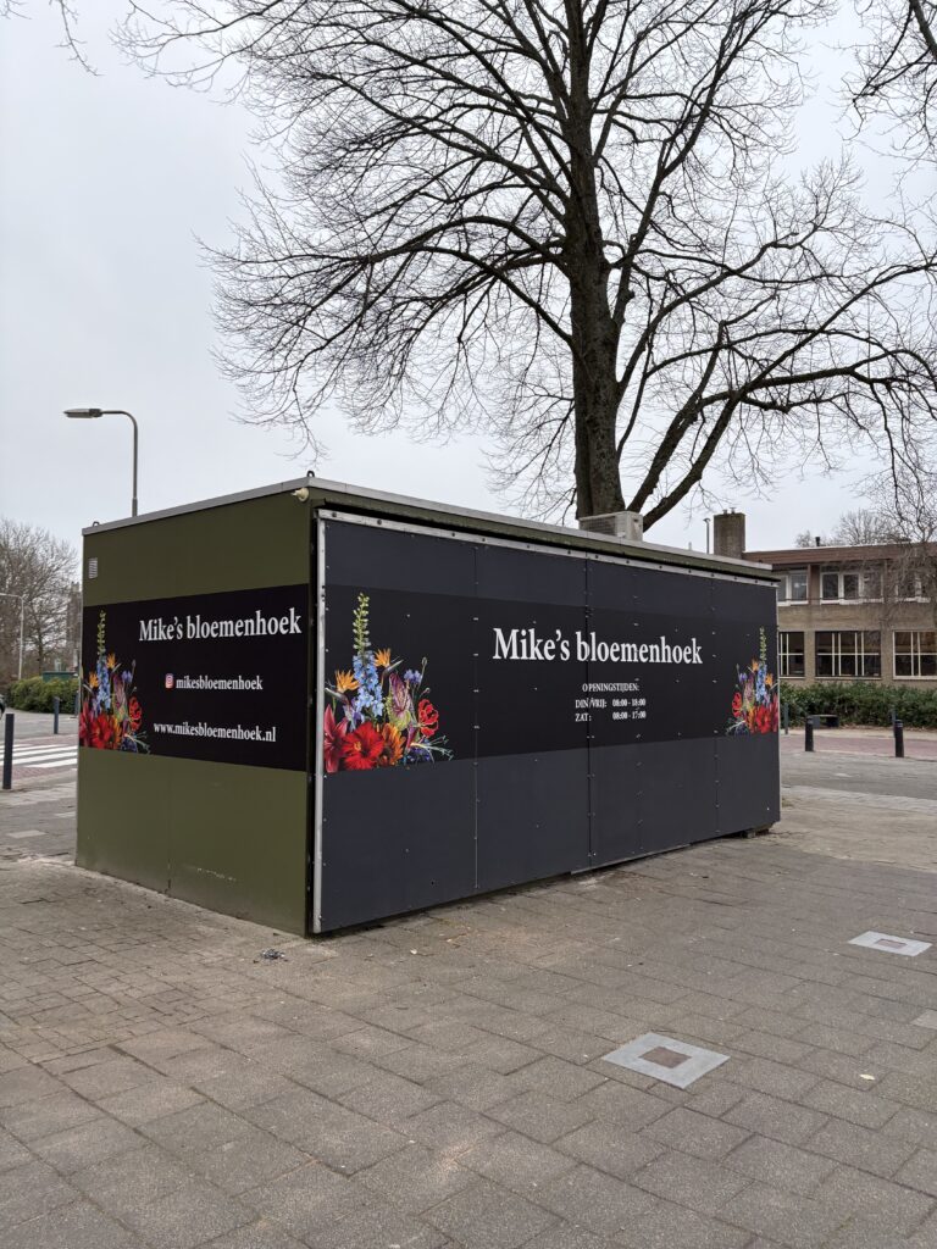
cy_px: 624
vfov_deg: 67.3
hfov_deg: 53.1
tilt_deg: +3.0
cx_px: 468
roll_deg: -0.1
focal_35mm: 26
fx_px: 938
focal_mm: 5.96
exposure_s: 1/122
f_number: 1.6
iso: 64
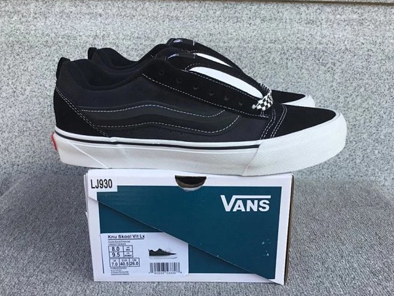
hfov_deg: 55.3
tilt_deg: -16.0
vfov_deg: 42.9
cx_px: 203
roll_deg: -1.2
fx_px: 376
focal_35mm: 33
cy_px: 156
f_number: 2.4
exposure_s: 1/218
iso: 25
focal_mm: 3.3
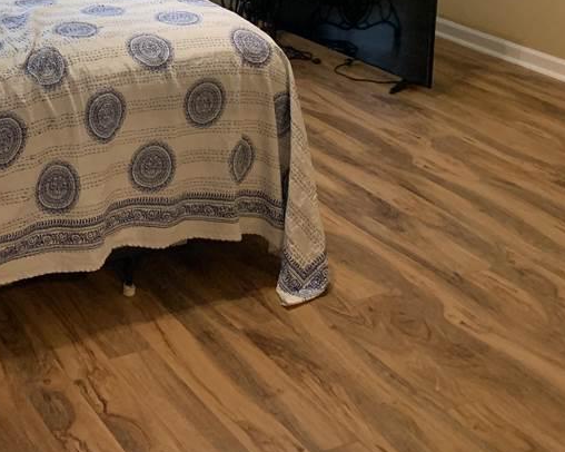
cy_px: -50
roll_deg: +0.9
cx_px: 61
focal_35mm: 64
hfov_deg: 28.5
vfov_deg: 22.4
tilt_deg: -12.8
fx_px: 1070
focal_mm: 4.25
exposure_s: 1/60
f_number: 1.8
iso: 250
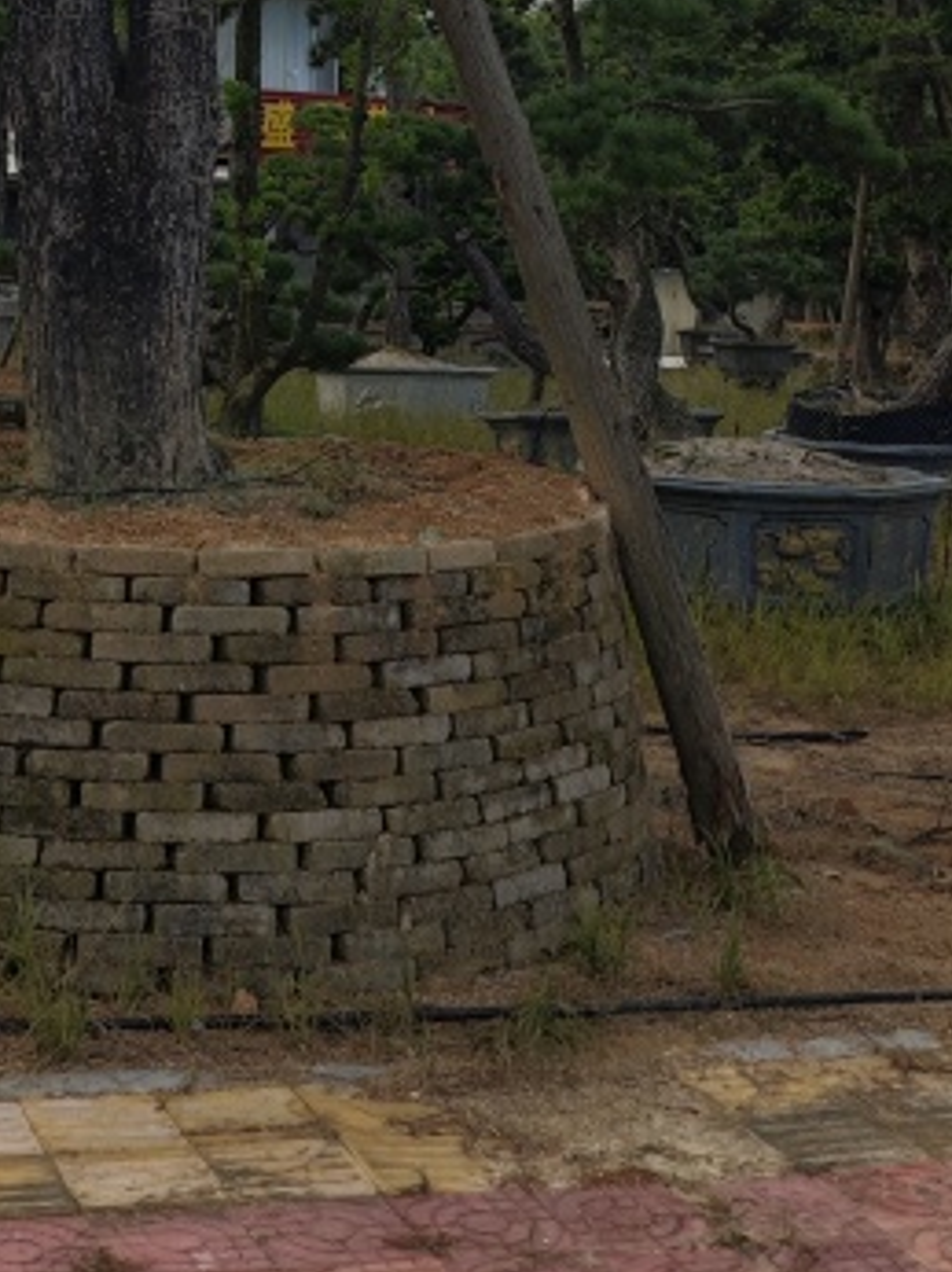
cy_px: -373
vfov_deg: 24.1
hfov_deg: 20.6
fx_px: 2607
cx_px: 268
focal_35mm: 71
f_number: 1.6
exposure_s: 1/344
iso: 50
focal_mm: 6.55
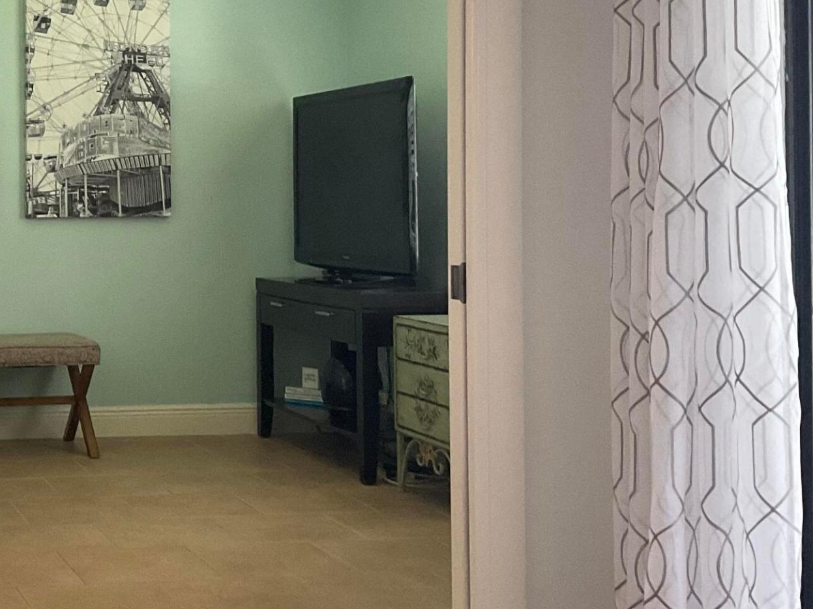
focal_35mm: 67
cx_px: -30
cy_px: 201
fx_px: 1573
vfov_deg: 21.8
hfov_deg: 27.1
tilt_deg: -0.6
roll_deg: -0.3
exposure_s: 1/60
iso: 160
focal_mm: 3
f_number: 1.8
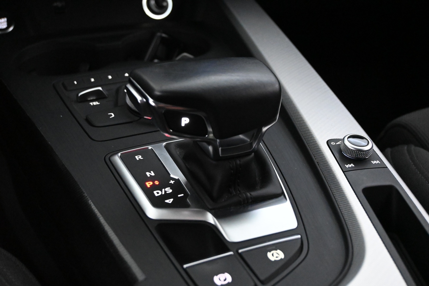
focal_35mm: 51
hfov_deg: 38.9
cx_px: 214
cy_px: 143
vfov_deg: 26.5
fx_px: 608
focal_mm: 34
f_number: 5
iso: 9000
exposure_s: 1/50
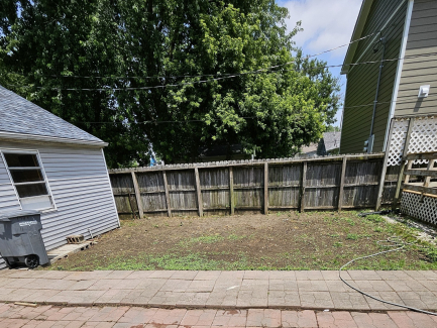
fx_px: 253
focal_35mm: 20
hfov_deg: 81.7
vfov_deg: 56.3
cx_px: 225
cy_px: 299
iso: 32
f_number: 2.2
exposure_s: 1/1242
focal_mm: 1.74
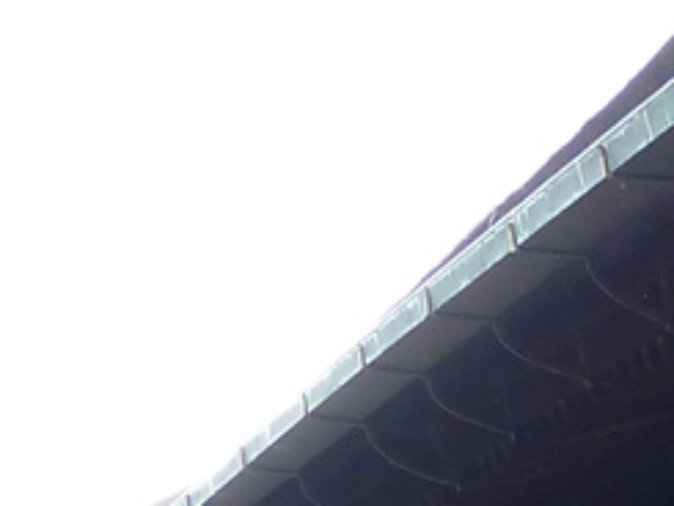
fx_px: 3175
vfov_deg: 8.8
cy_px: 886
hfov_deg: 11.0
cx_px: 1365
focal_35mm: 163
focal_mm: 4.1
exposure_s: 1/30
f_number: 3.3
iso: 100
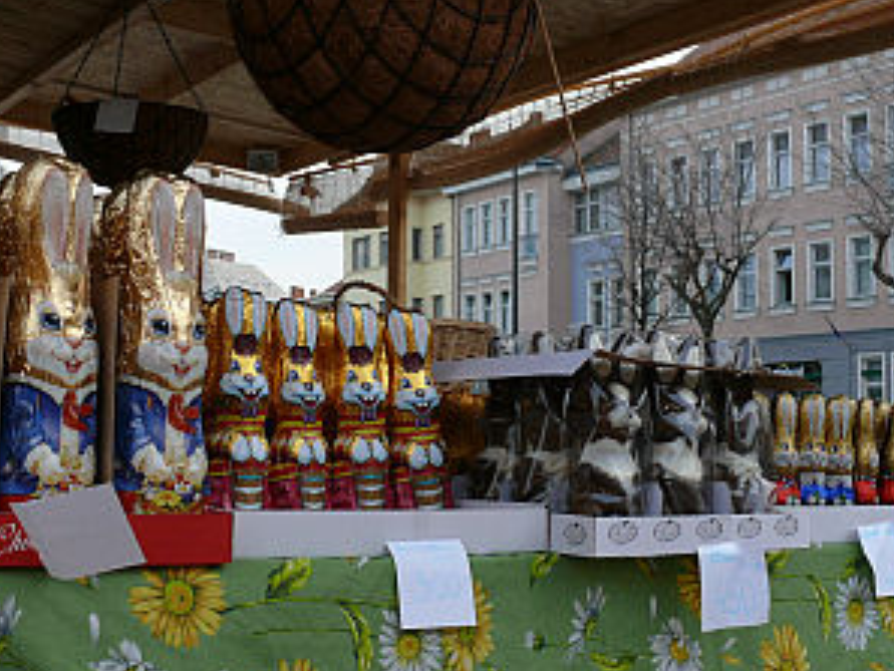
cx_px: 439
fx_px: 1447
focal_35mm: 56
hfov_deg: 34.3
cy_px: 349
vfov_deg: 26.1
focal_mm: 7.8
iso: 100
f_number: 4
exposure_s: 1/200
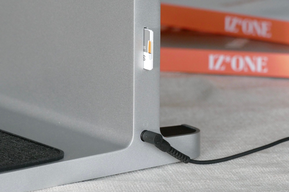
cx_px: 144
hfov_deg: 7.9
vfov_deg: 5.3
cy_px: 96
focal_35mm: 260
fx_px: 2087
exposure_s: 1/60
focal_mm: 94.66
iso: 1600
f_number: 6.3
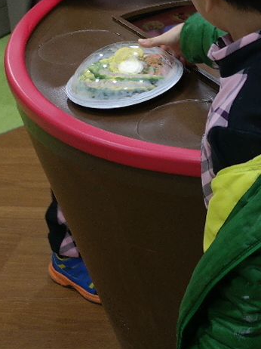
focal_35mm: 108
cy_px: -23
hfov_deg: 13.0
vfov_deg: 17.7
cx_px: 394
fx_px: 1087
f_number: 3.5
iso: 400
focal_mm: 20
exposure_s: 1/40
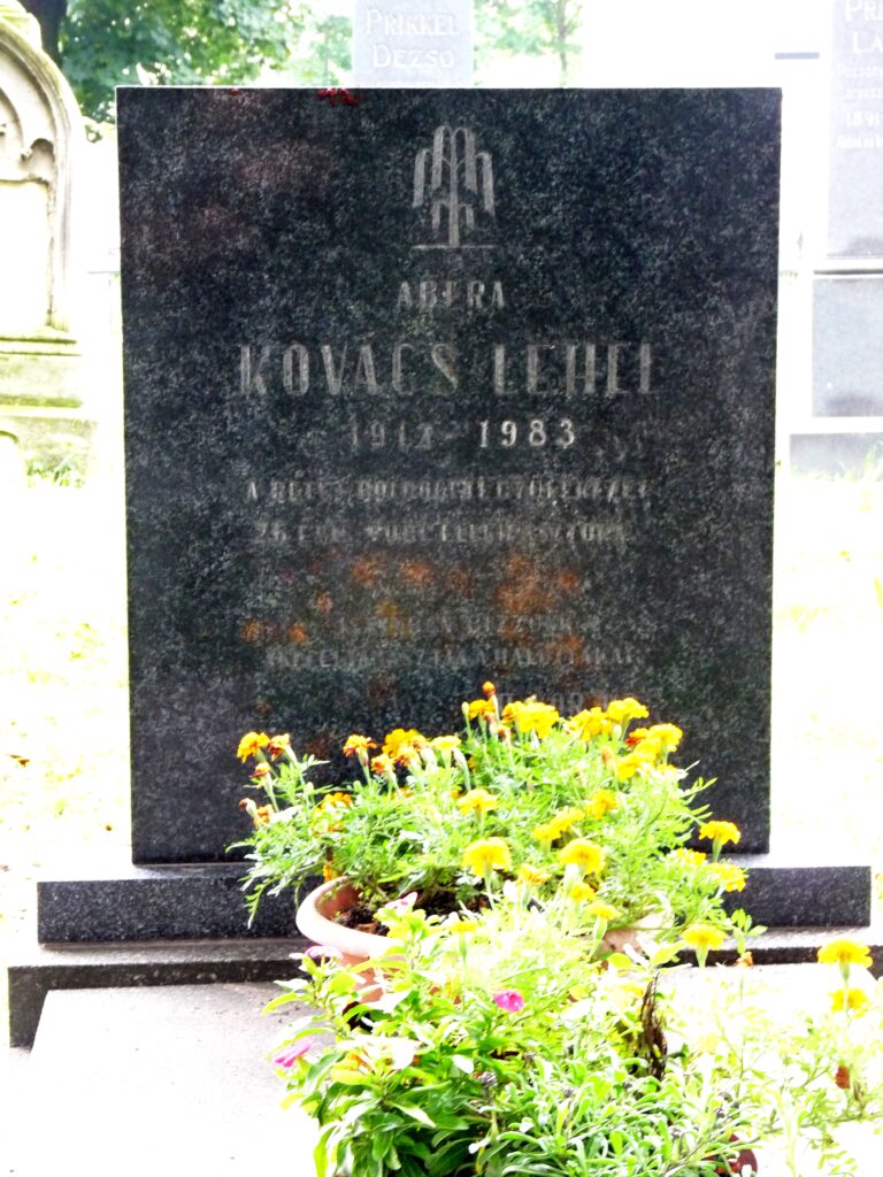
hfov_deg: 17.6
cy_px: 588
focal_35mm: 84
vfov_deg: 23.3
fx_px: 2857
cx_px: 442
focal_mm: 14.9
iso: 400
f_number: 3.4
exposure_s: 1/15
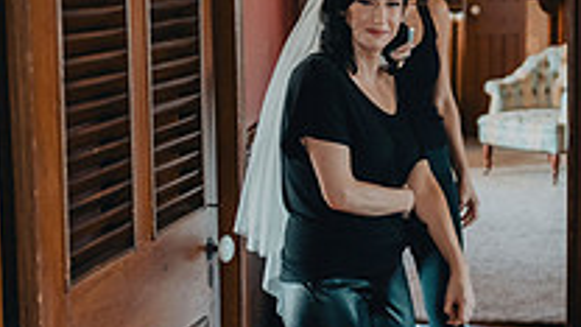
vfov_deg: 11.9
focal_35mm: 102
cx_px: 318
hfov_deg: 20.9
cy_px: 170
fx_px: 1571
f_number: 2.8
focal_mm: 45
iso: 2000
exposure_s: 1/60
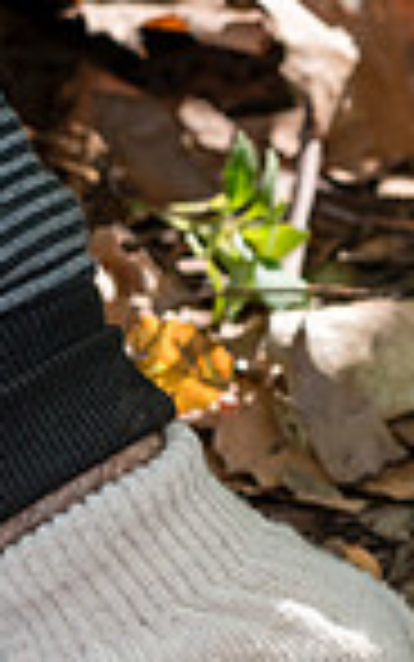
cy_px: 603
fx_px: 8963
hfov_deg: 2.6
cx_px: 931
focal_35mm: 497
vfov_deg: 4.2
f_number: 4
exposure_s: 1/100
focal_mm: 100
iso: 500
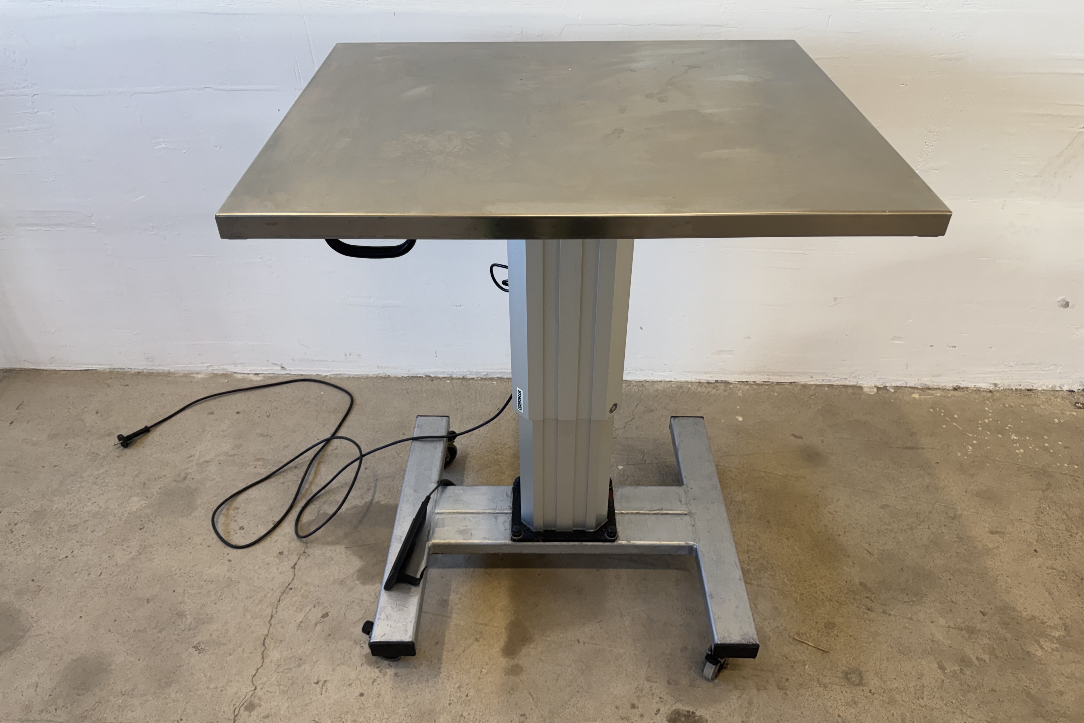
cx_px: 541
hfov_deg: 71.5
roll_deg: -0.9
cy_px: 358
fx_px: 753
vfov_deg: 51.3
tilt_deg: -37.6
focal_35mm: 25
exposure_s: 1/100
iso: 80
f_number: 1.78
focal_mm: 6.76
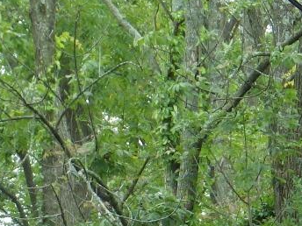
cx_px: -38
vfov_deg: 5.0
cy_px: 384
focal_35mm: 297
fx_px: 2591
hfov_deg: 6.6
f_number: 4.2
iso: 100
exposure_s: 1/60
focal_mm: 12.8
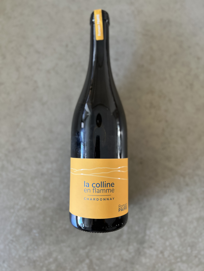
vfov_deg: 67.3
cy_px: 136
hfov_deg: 53.1
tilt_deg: -85.9
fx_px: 204
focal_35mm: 26
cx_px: 102
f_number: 1.5
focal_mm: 5.7
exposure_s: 1/93
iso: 125
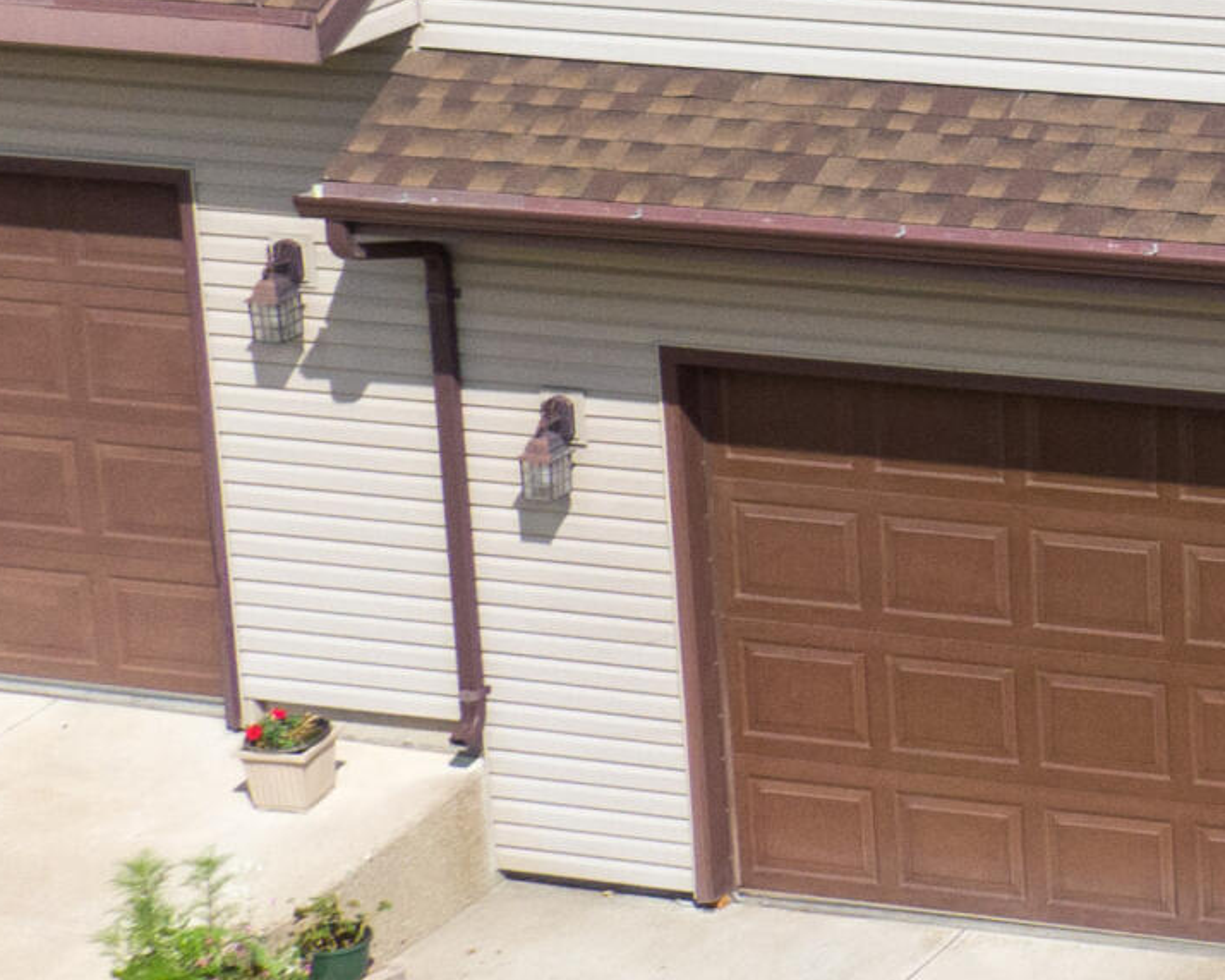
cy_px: -57
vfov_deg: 12.4
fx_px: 4459
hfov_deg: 14.2
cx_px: 2042
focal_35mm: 123
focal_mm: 5.22
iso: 100
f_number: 3.1
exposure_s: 1/1250
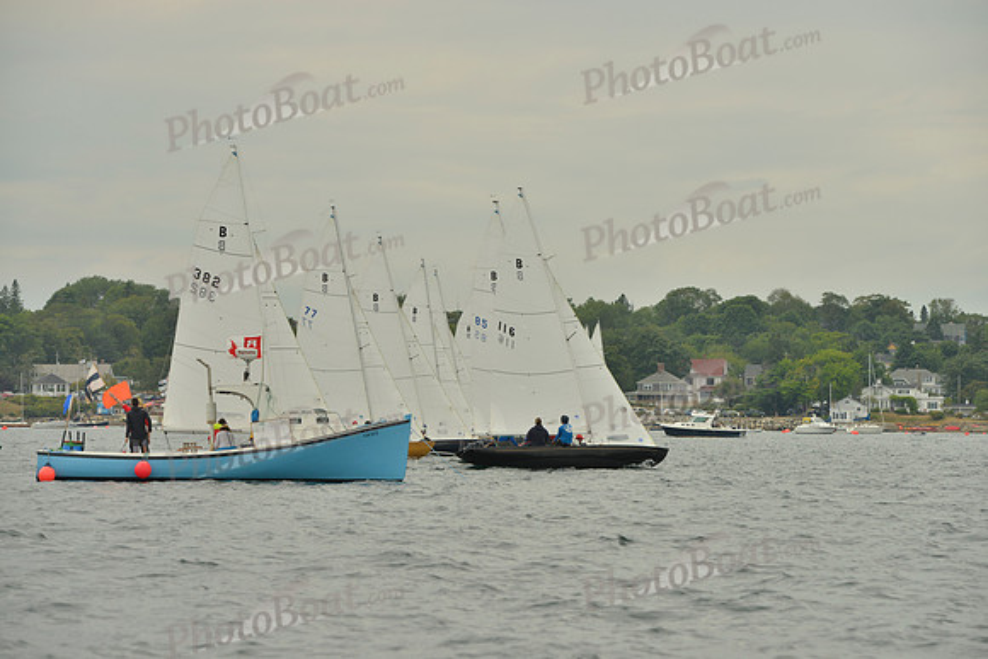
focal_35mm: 135
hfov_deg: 15.2
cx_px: 494
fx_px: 3706
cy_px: 330
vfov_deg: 10.2
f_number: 7.1
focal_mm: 135
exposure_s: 1/800
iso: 200
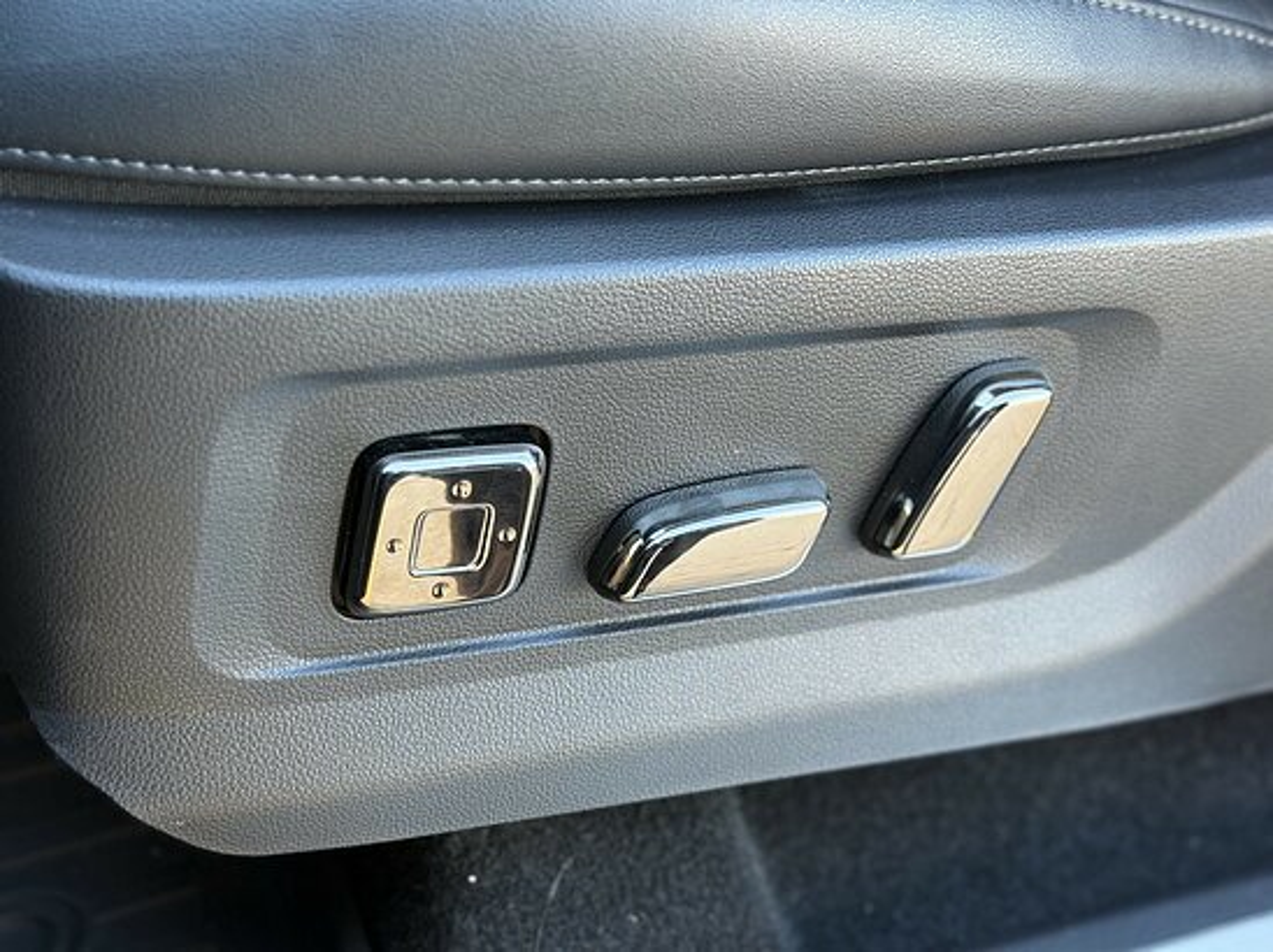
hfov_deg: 39.7
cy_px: 476
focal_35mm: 48
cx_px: 636
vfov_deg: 30.2
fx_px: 1764
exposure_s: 1/74
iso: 100
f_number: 1.78
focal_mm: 6.76
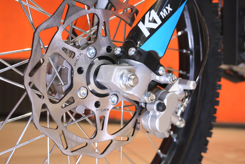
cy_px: 81
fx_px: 299
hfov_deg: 44.5
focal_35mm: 44
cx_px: 114
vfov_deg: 30.5
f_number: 4
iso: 1600
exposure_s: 1/125
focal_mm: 27.5
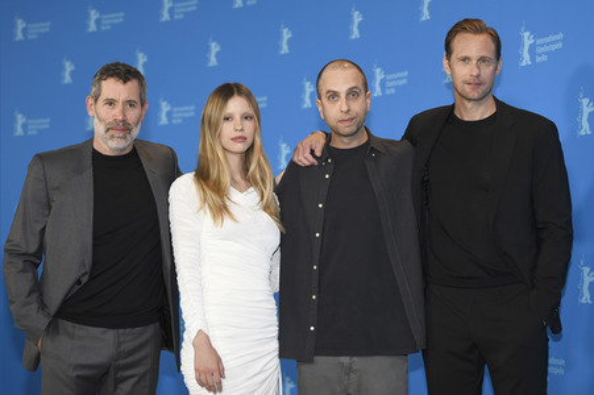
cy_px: 198
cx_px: 297
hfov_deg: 28.9
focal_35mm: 70
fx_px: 1154
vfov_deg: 19.4
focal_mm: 70
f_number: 3.2
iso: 640
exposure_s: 1/400
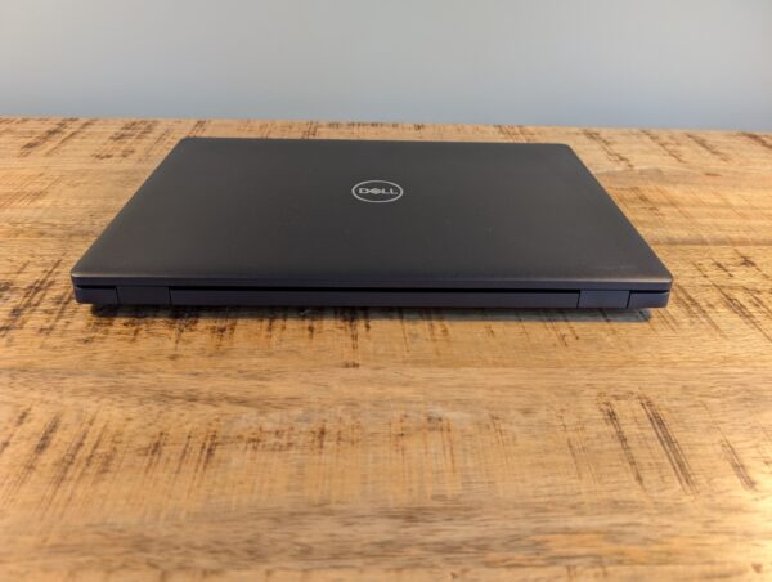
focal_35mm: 24
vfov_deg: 57.0
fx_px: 536
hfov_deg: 71.5
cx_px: 386
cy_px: 291
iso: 67
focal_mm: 6.9
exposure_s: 1/50
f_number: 1.68
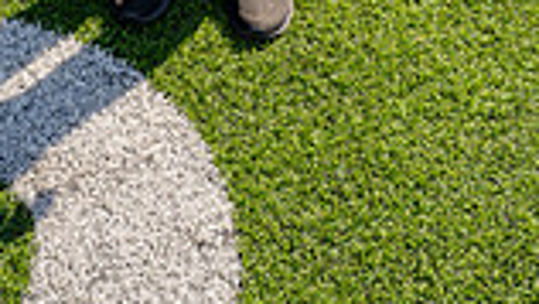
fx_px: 1830
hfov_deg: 16.8
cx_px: 259
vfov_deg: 8.6
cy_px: -437
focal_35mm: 128
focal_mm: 43
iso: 320
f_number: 11
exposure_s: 1/250
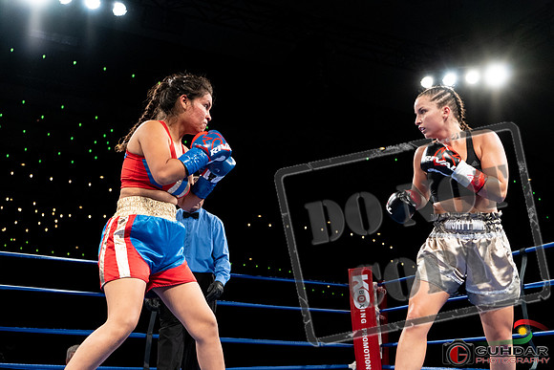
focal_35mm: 43
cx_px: 277
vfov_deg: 31.2
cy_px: 185
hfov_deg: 45.4
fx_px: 662
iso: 4000
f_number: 4
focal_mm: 43
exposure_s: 1/800
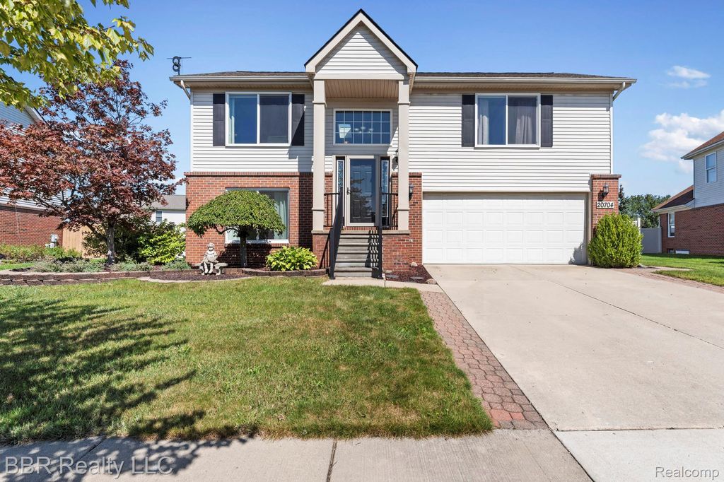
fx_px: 356
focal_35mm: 18
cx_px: 362
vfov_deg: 68.2
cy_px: 241
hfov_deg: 91.0
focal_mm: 17.7
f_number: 8
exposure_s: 1/500
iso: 500
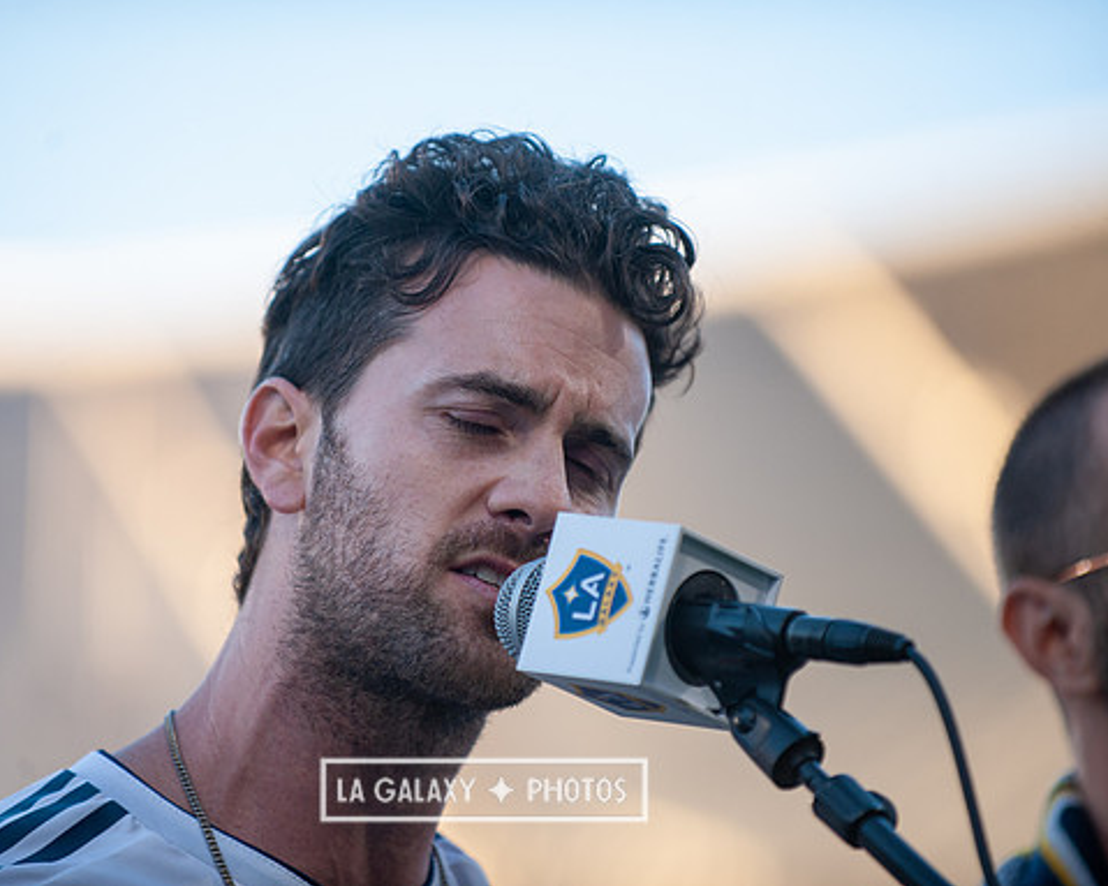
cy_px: 442
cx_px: 483
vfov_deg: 6.8
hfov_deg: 8.5
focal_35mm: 227
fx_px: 7442
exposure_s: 1/1600
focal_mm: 200
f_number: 2.8
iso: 800
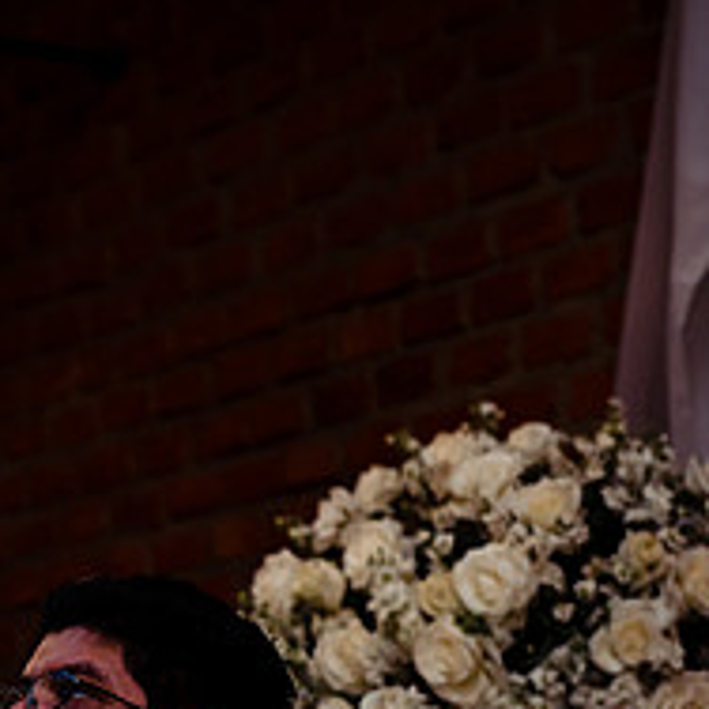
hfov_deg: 10.7
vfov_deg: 10.6
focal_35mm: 163
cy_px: 711
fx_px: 3777
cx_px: 83
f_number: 3.5
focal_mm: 62
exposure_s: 1/200
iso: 800
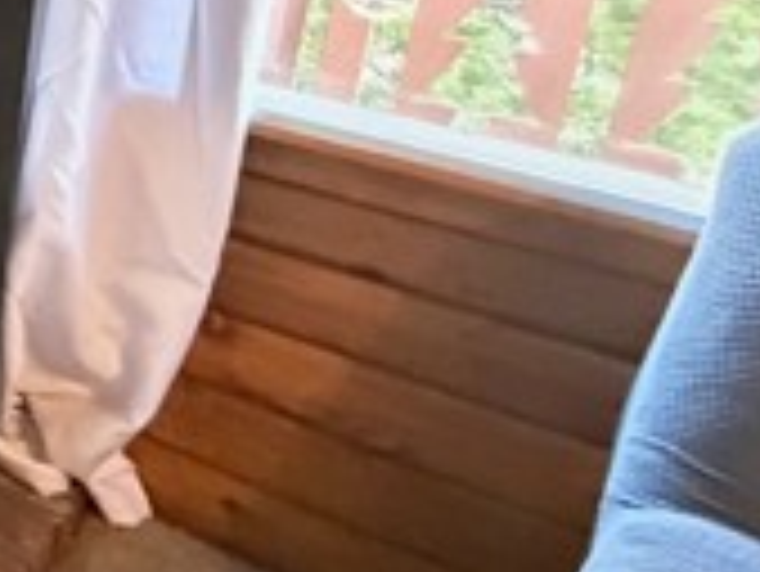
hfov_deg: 22.3
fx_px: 1164
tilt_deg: -15.2
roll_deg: +0.2
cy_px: -108
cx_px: -594
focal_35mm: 53
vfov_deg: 25.0
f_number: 2.2
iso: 1600
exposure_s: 1/40
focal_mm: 2.22
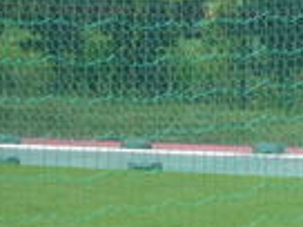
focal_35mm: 556
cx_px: 381
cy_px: 217
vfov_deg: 2.7
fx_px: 4867
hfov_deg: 3.6
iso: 100
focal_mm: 17.6
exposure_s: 1/160
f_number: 5.6
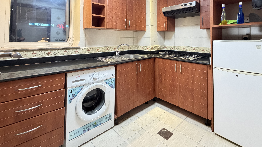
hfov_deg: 92.6
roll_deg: +0.2
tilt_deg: +1.7
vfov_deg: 57.7
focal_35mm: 18
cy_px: 35
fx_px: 125
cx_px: 135
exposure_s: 1/50
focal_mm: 2.22
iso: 500
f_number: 2.2
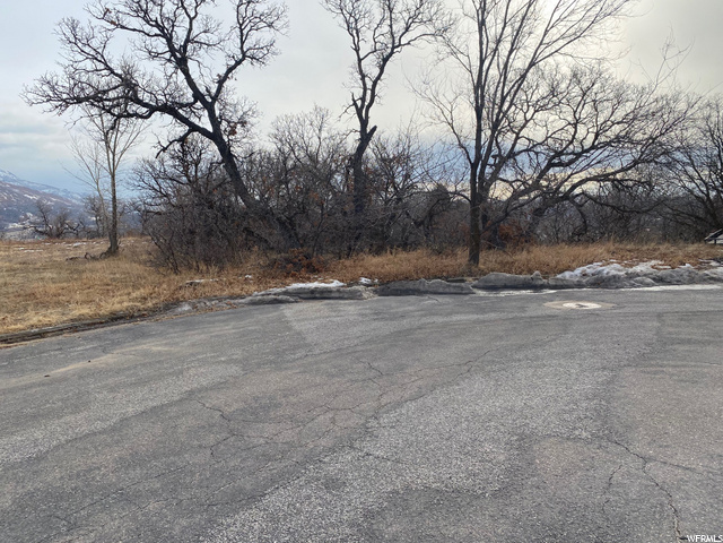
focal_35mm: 26
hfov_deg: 67.3
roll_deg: +1.5
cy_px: 272
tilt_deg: -5.8
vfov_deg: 53.1
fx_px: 543
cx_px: 362
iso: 32
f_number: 1.8
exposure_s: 1/3497
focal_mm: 4.25
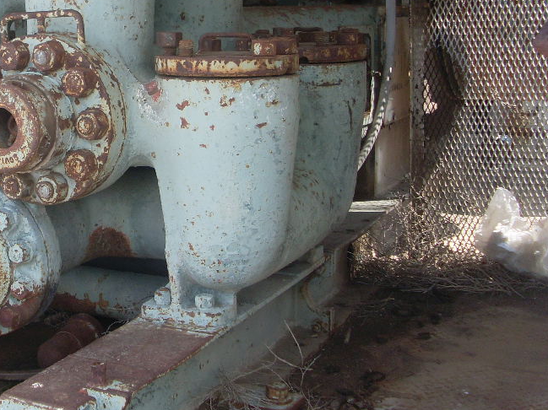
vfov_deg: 24.2
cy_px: 109
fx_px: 949
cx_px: 124
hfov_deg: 31.5
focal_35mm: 60
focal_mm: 6.3
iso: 80
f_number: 3
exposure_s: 1/350
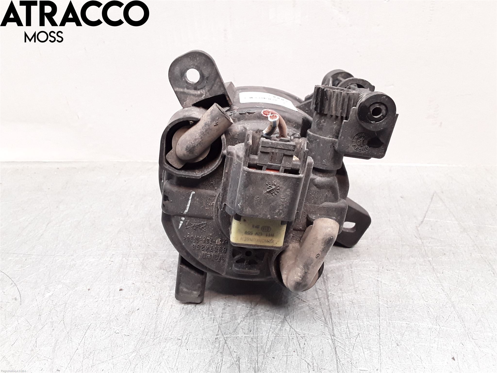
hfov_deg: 63.4
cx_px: 248
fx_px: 402
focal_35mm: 28
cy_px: 186
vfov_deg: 49.7
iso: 100
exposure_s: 1/50
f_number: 1.9
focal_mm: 2.91
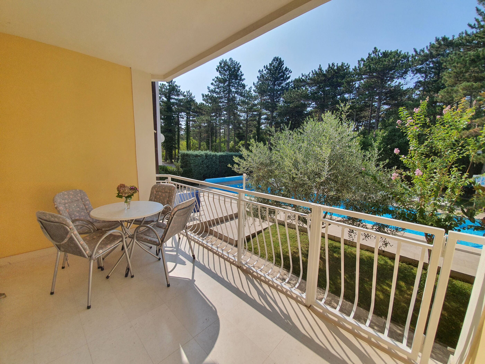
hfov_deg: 106.2
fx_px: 182
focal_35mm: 13
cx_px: 242
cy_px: 182
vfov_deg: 89.9
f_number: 2.2
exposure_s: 1/1240
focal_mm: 1.8
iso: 50
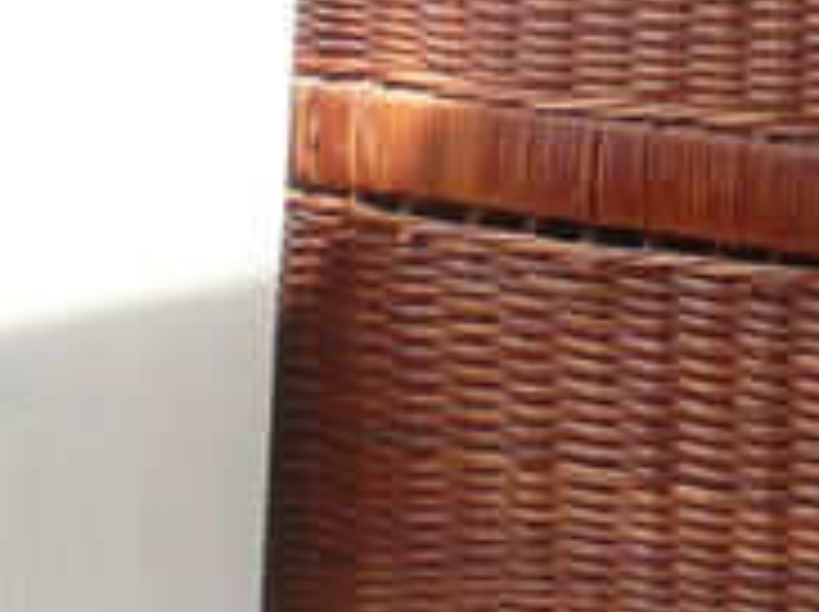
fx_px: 3639
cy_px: -796
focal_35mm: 154
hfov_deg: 10.9
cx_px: 1958
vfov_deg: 8.8
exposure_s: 1/125
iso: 100
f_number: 3.3
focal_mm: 4.6
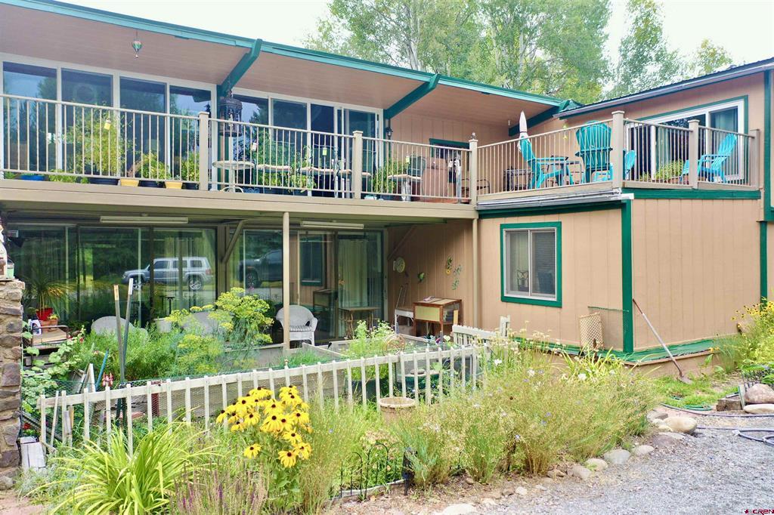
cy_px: 258
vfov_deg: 46.4
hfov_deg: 65.5
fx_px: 602
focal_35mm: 28
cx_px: 387
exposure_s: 1/40
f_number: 3.2
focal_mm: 10.26
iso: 100
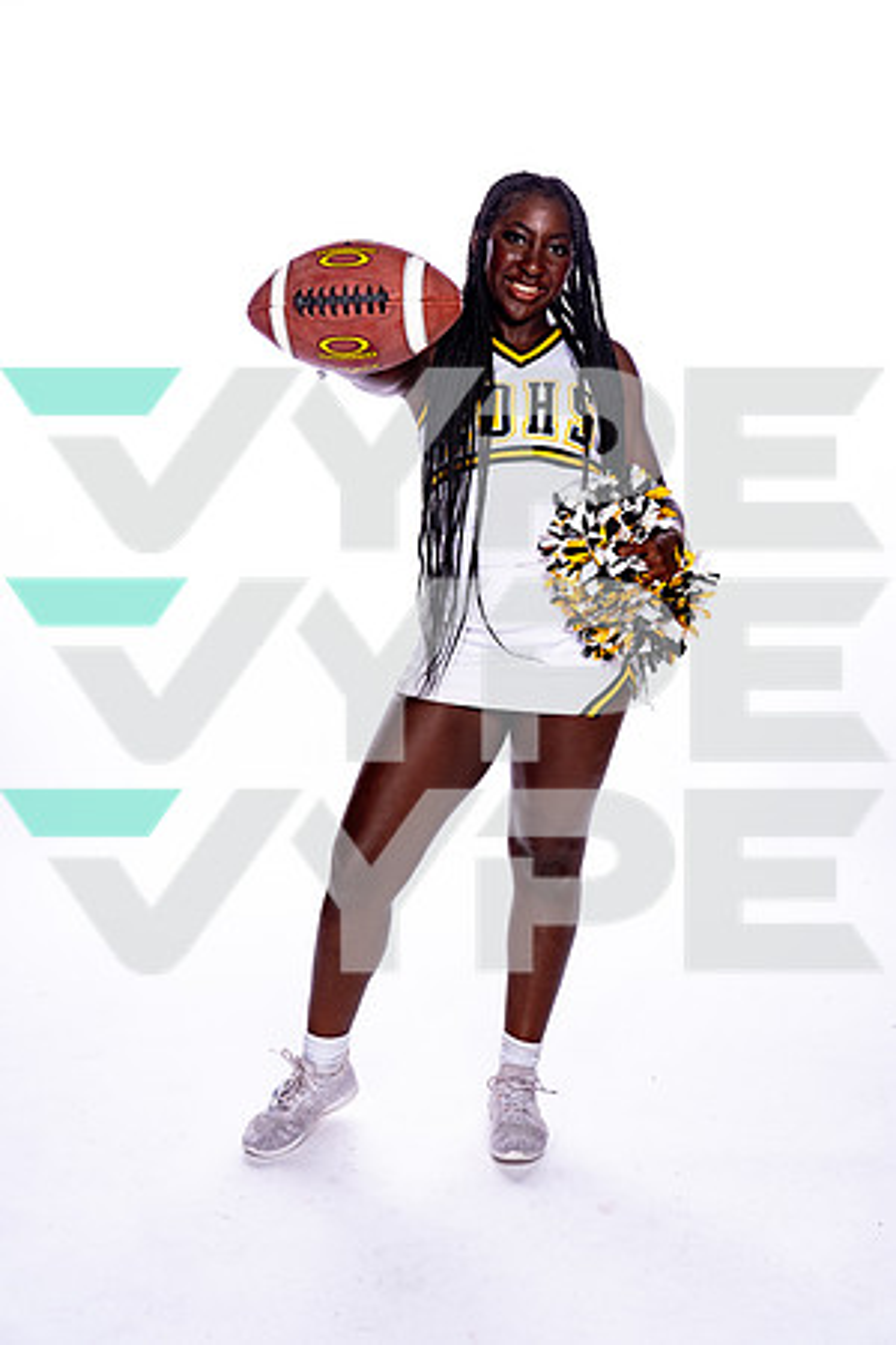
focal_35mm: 48
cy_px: 672
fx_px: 1792
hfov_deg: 28.1
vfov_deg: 41.1
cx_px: 448
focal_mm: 48
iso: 100
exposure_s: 1/250
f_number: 5.6
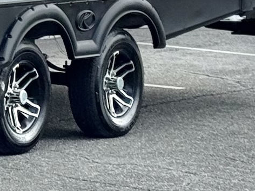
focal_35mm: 305
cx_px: -366
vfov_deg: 4.8
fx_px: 2247
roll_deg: -2.0
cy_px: -166
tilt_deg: -0.3
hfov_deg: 6.2
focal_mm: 6.76
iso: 64
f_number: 1.78
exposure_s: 1/5376
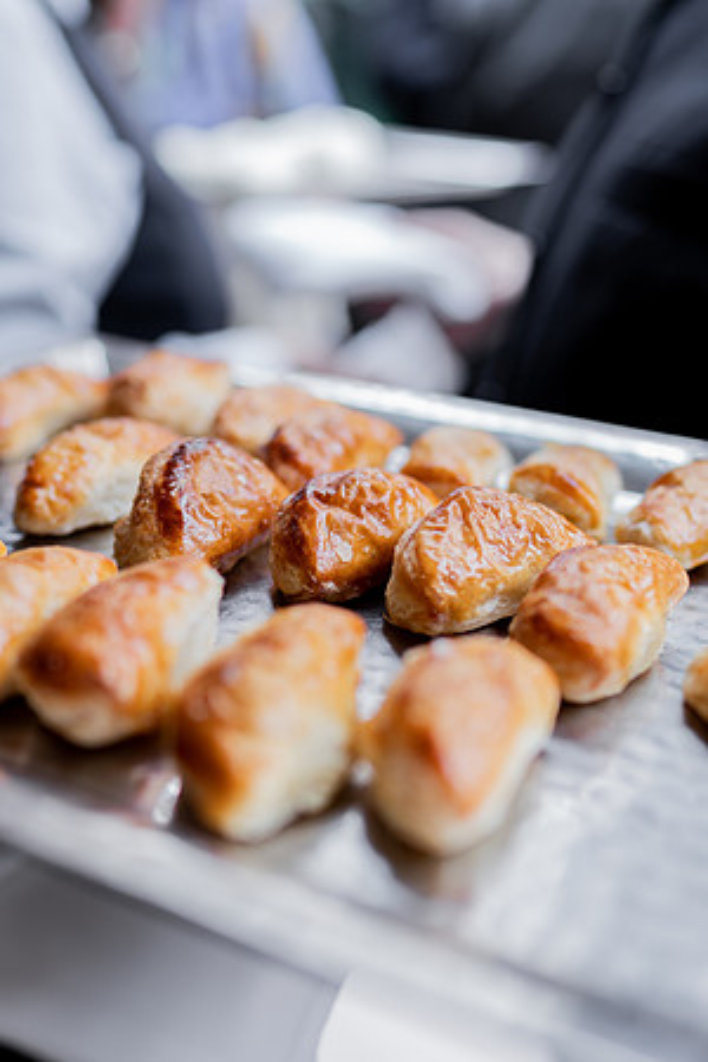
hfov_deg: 32.8
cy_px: 602
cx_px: 324
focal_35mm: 41
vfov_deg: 47.5
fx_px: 1204
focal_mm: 24
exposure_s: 1/250
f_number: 1.6
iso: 160
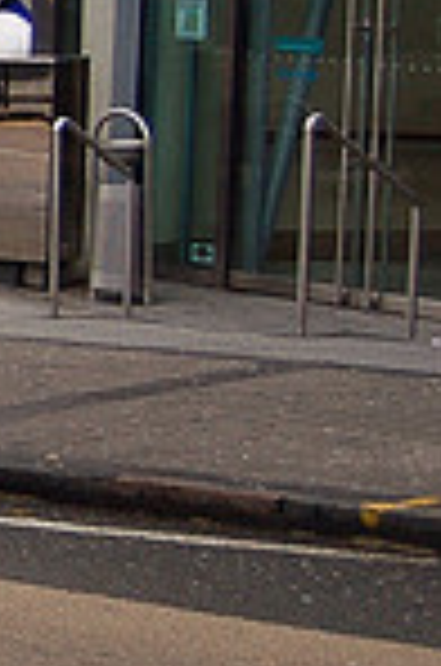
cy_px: 119
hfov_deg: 7.8
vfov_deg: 13.4
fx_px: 2824
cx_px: -855
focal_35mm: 153
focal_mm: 26
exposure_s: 1/640
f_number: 4.2
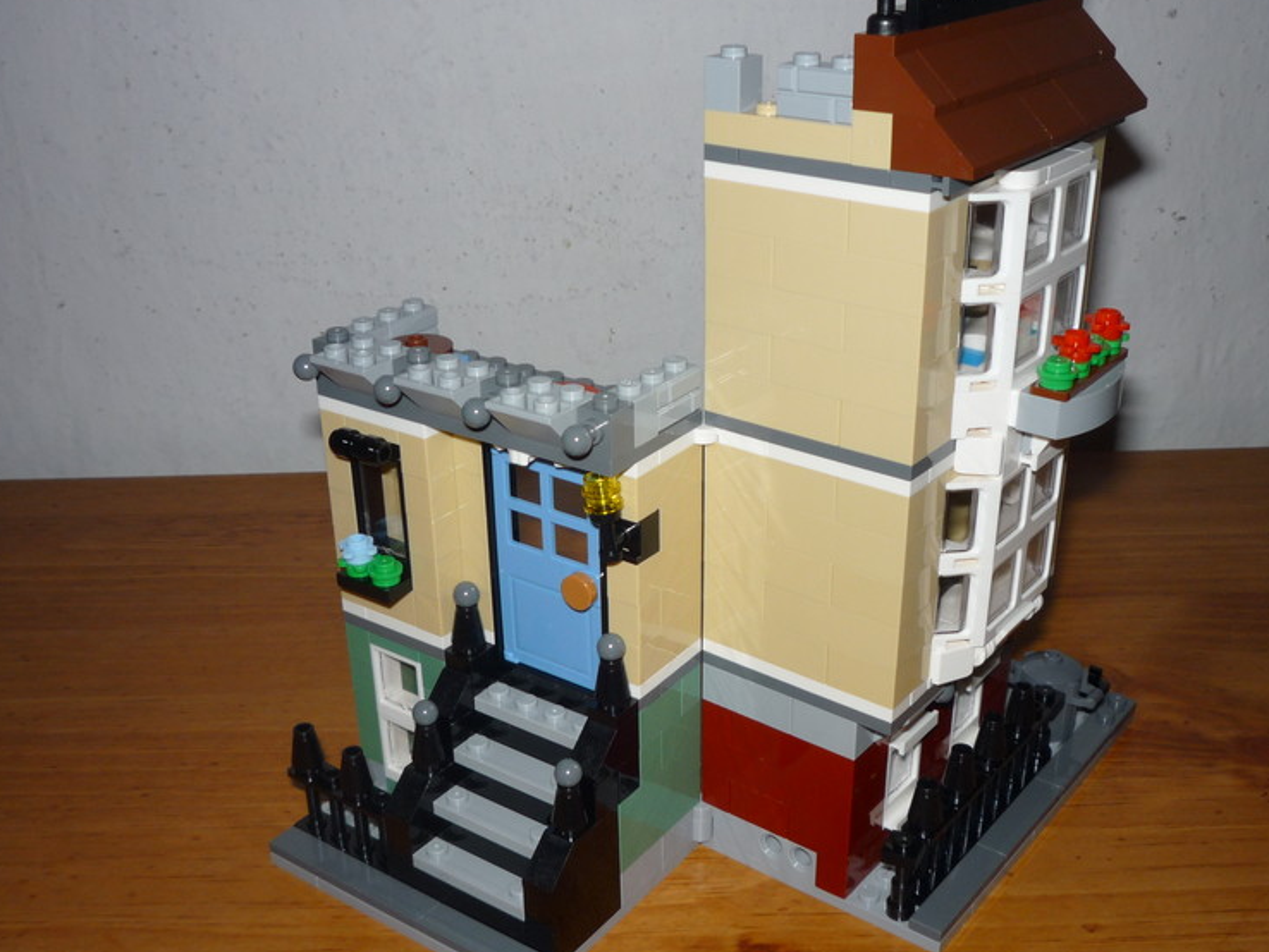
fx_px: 1430
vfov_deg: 36.8
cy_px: 540
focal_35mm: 39
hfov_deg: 47.8
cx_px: 652
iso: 100
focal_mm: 5.2
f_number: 4
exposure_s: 1/30
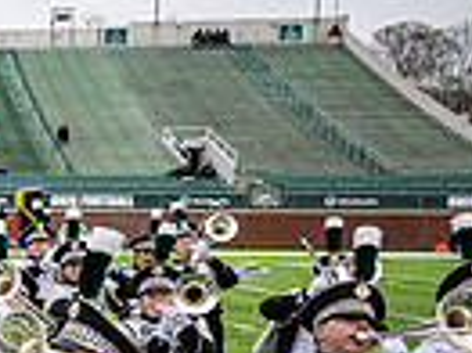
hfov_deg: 15.1
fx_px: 1390
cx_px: -508
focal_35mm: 102
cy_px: 376
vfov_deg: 14.2
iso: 100
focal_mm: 24
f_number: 2.8
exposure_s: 1/500
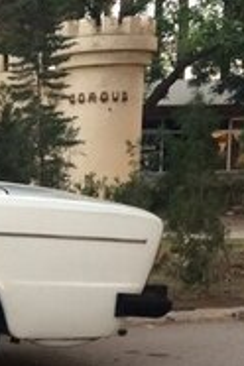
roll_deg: -0.1
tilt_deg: -8.1
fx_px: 1088
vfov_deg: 18.8
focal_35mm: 107
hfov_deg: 11.1
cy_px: 328
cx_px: -307
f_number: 2.2
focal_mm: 4.15
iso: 40
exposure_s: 1/33
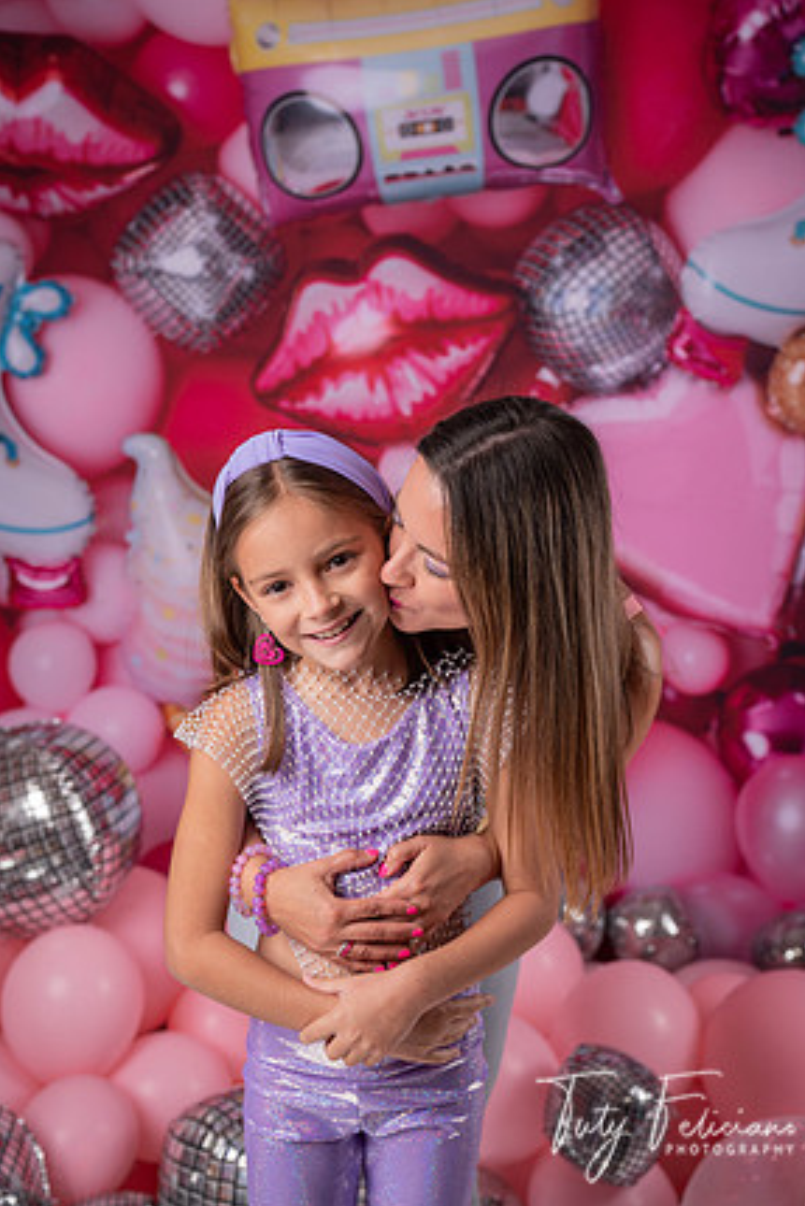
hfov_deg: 29.3
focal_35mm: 46
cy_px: 583
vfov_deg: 42.7
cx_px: 418
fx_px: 1542
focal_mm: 44
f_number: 3.5
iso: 80
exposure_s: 1/100
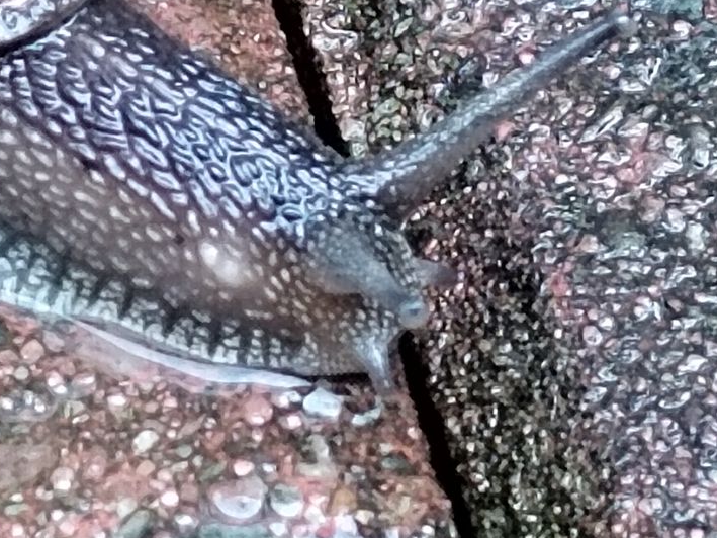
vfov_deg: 3.6
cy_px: 200
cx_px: 147
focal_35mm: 415
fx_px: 8597
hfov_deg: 4.8
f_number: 1.9
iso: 716
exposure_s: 1/100
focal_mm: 5.52
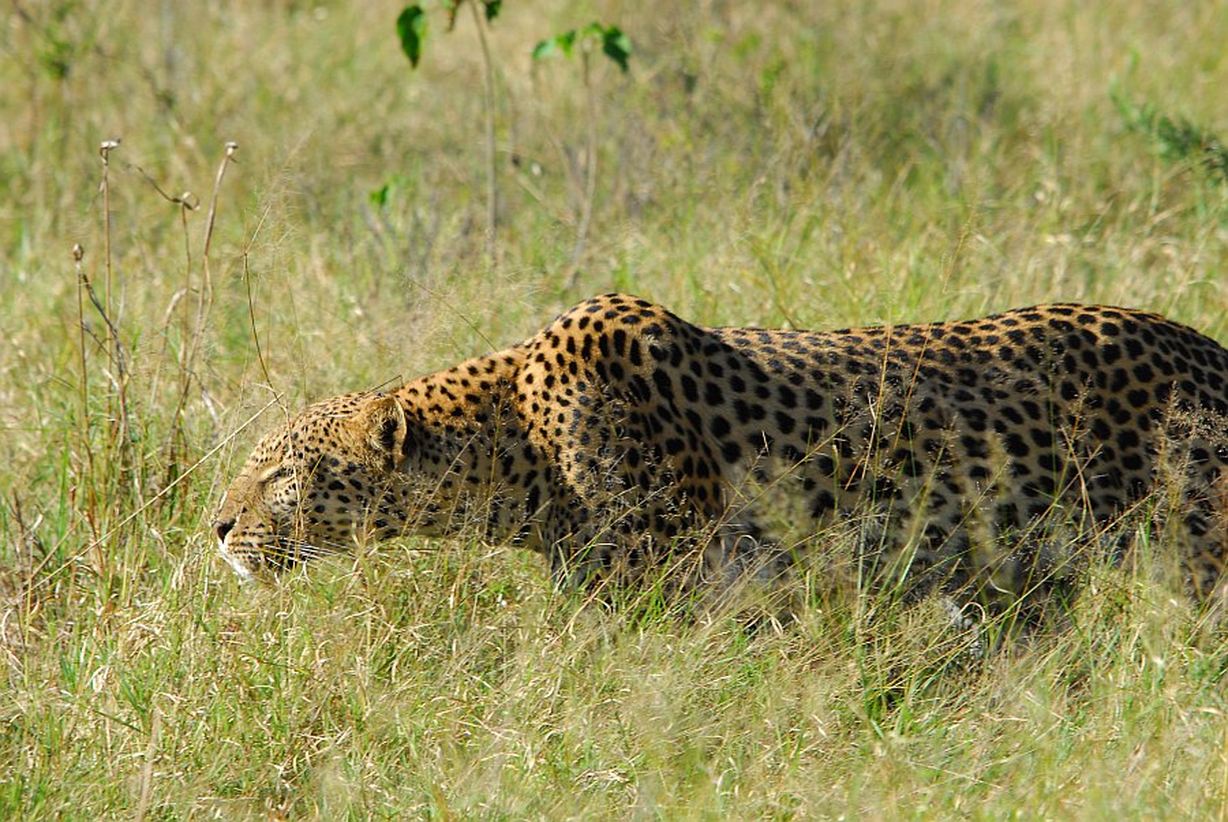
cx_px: 614
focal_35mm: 525
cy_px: 411
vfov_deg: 2.6
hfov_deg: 3.9
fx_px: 17925
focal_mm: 350
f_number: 9
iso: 400
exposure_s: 1/400
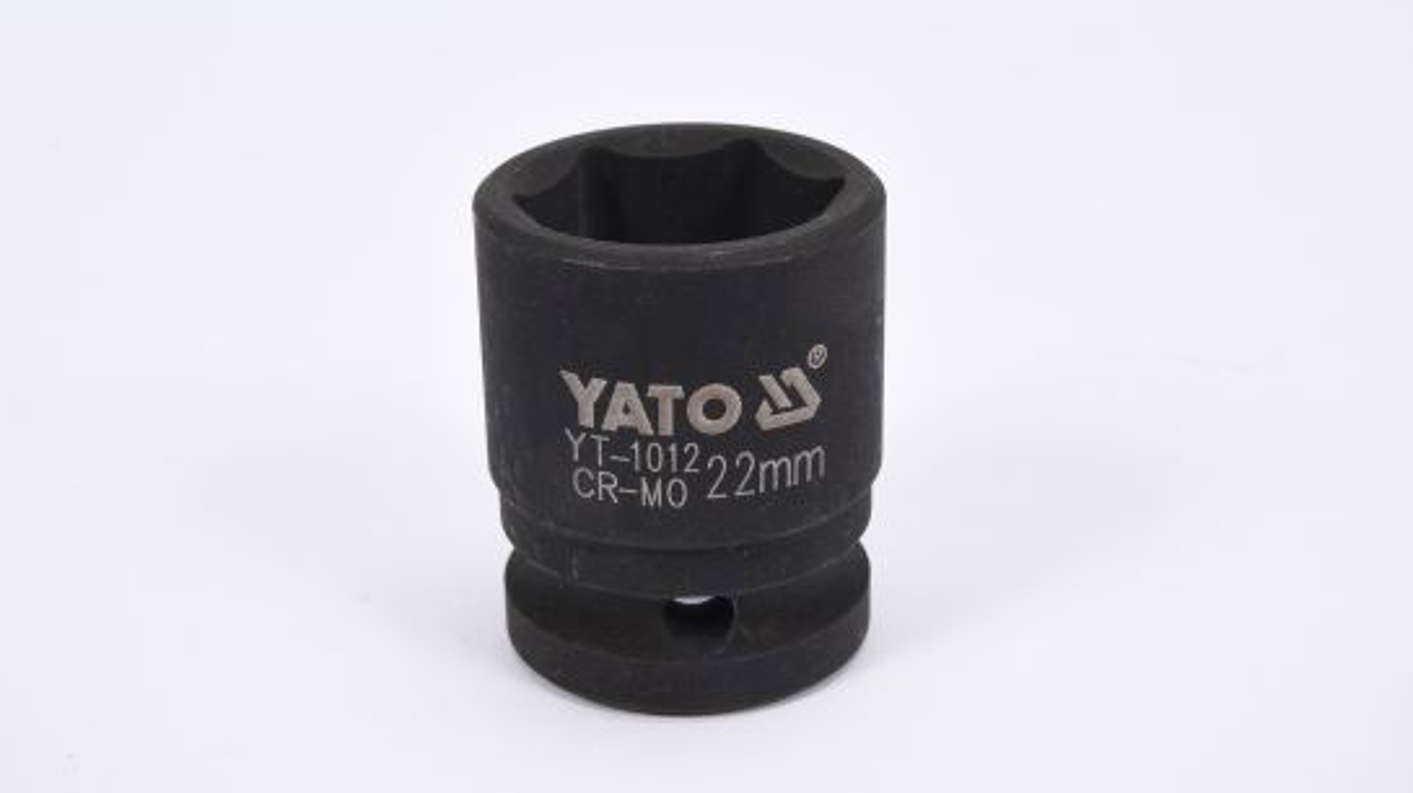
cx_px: 706
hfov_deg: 26.9
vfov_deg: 15.3
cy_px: 420
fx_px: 2959
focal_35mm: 79
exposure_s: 1/125
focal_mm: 50
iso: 250
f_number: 16
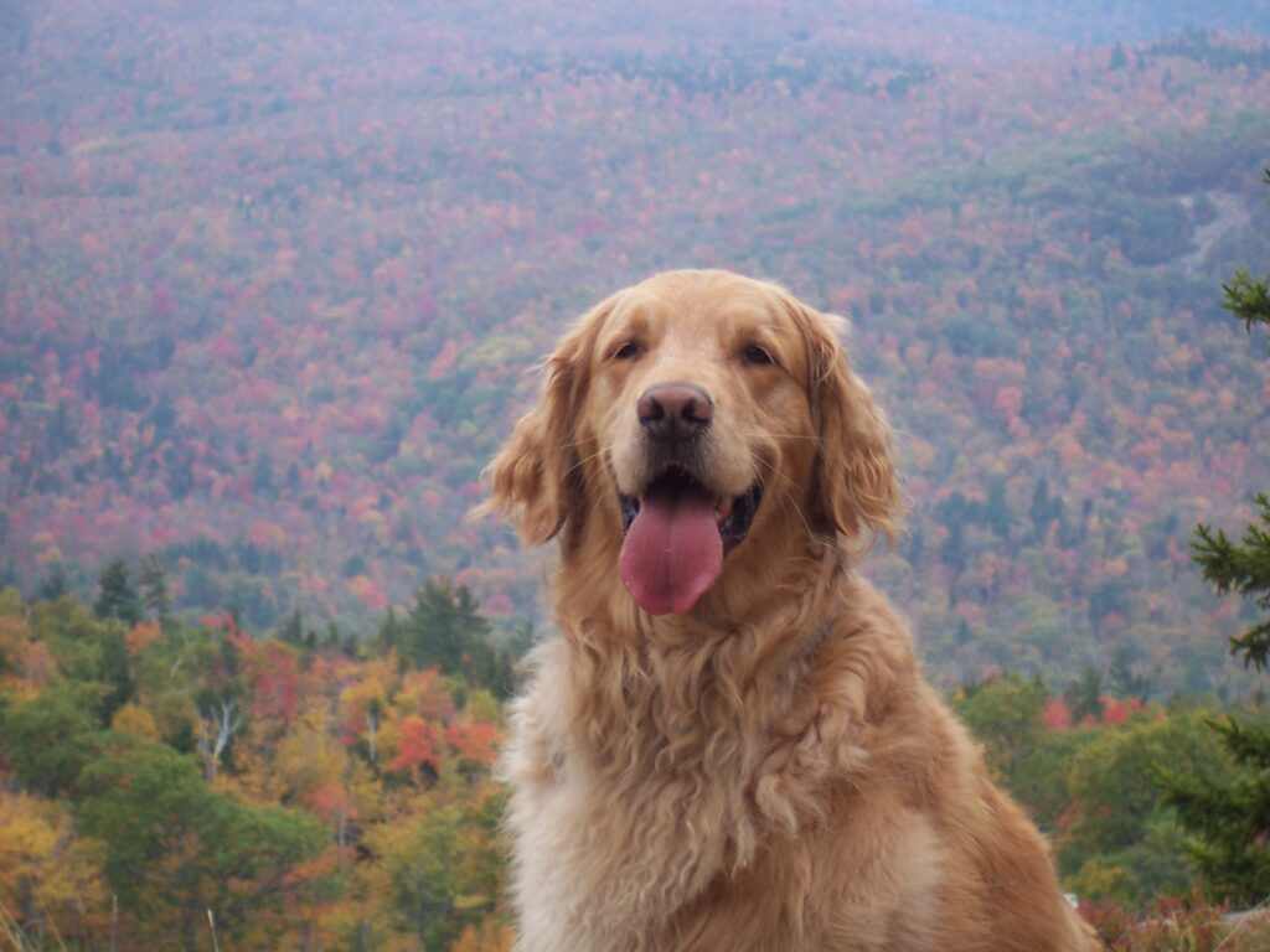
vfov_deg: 11.2
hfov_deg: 14.9
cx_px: 635
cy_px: 476
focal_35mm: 132
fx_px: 4843
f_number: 4.8
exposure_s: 1/125
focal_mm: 22
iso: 80
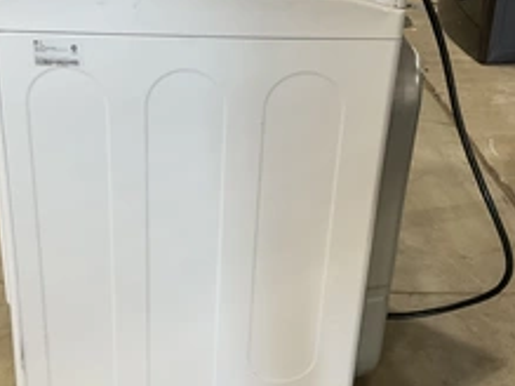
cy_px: 158
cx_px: 198
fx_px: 788
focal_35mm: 53
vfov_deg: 27.4
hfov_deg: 36.0
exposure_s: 1/60
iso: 50
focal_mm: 3
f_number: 1.8
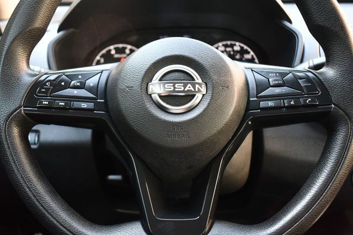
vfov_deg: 34.2
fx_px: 382
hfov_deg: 49.5
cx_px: 176
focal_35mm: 39
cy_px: 118
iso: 1400
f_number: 4
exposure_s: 1/125
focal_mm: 26
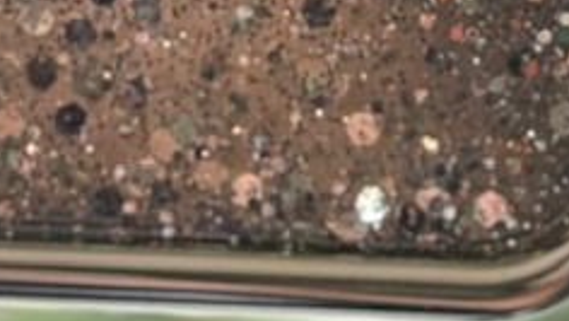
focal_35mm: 284
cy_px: -830
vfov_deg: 4.1
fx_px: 4287
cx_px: 154
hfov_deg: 7.6
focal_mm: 6.76
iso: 64
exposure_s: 1/451
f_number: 1.78
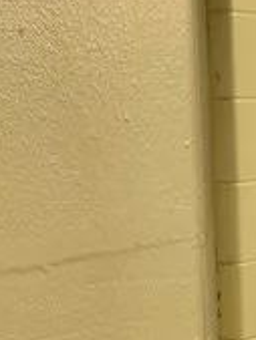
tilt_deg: -18.7
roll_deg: +0.4
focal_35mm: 145
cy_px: 553
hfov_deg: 10.0
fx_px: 1428
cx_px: 369
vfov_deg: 12.7
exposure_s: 1/121
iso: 100
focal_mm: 6.76
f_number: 1.78
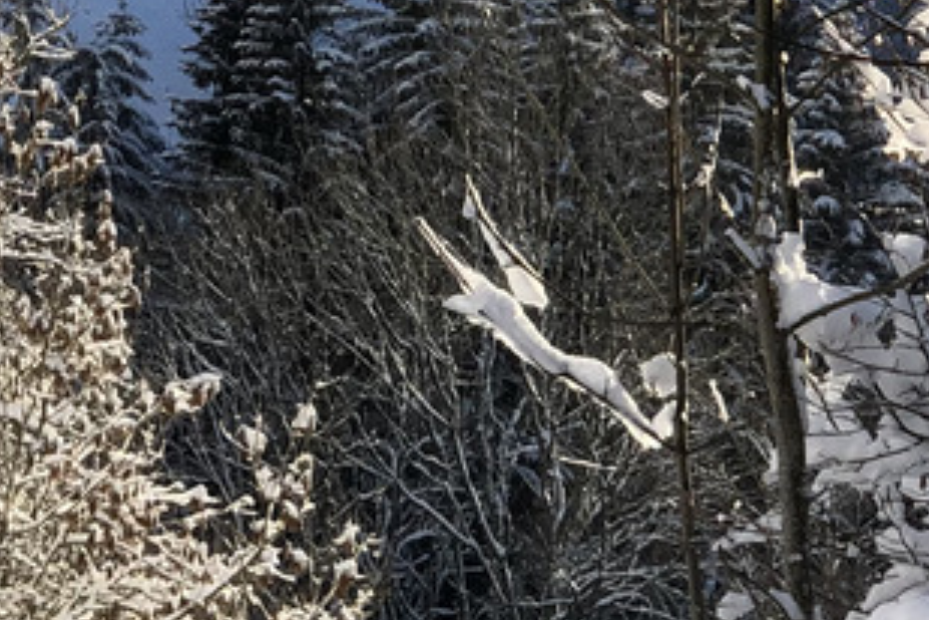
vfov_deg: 6.5
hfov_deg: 9.7
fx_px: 5419
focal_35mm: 210
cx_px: 45
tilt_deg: +8.3
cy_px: 33
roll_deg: +0.2
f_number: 2.4
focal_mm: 6
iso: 16
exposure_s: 1/941
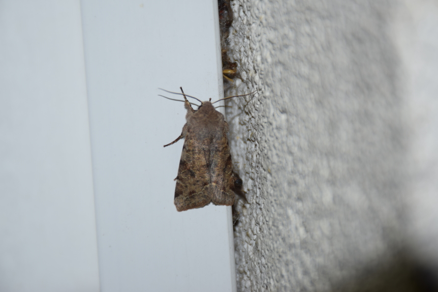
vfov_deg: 5.9
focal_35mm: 234
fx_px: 2846
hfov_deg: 8.8
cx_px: 238
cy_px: 134
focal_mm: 140
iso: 125
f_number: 5.6
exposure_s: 1/60
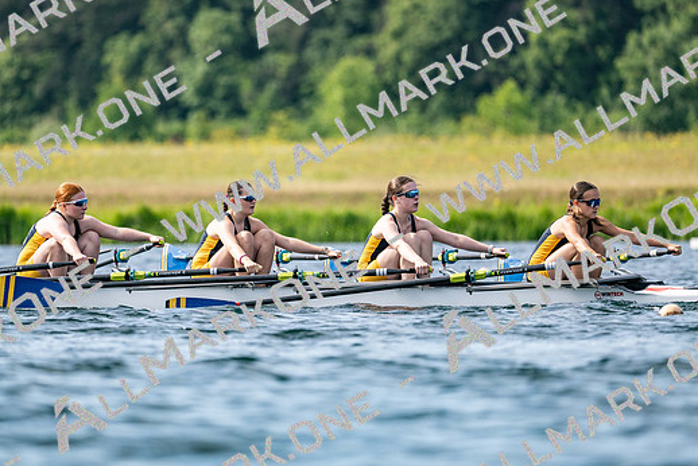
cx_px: 327
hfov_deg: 4.6
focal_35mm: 448
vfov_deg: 3.1
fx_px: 8691
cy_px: 246
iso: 320
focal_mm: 400
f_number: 4.5
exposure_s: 1/2500
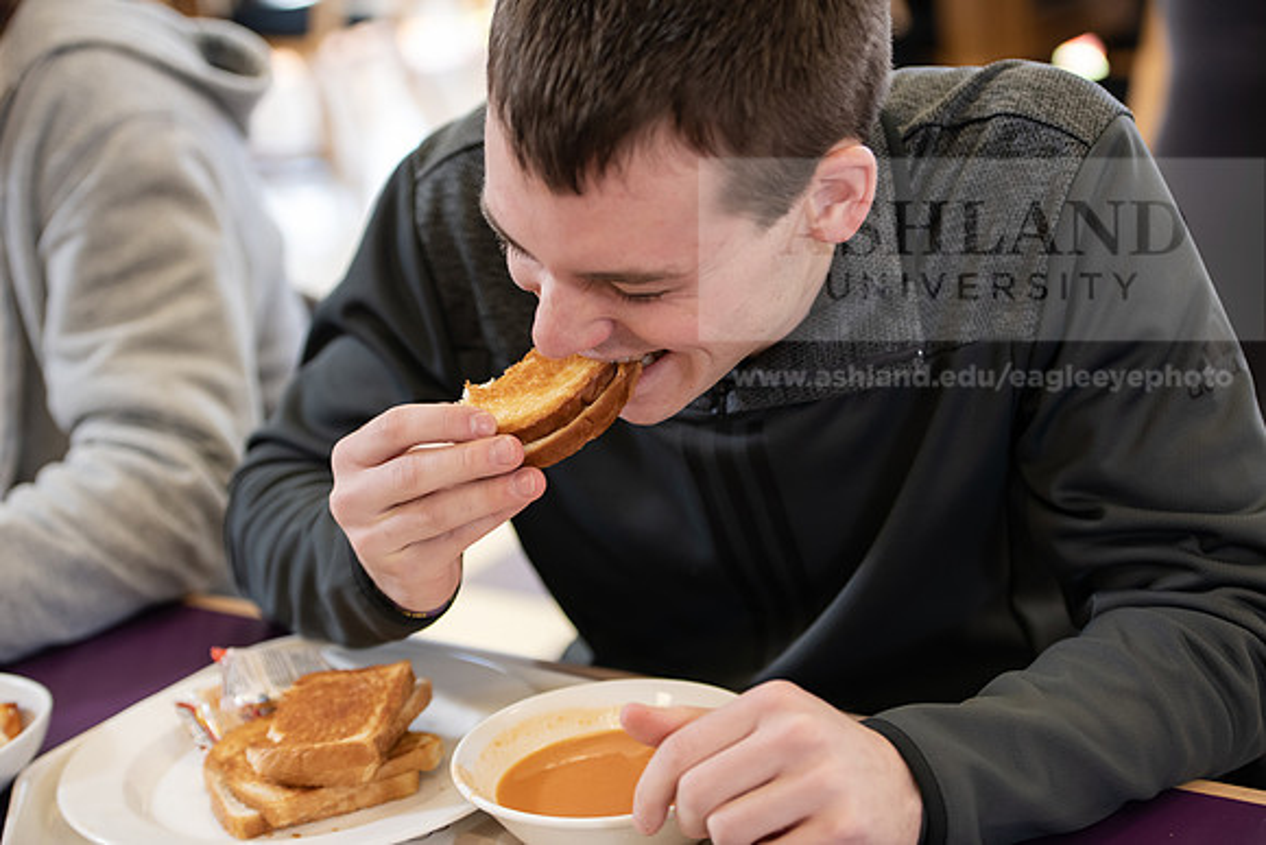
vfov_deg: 19.5
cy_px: 422
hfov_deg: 28.8
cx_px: 633
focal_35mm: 70
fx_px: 2462
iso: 800
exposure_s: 1/160
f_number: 3.2
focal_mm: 70
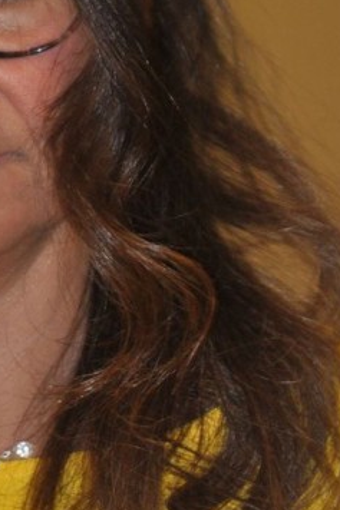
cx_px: -45
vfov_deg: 2.6
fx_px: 11457
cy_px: 129
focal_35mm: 808
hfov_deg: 1.7
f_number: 6.3
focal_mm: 200
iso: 800
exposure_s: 1/60
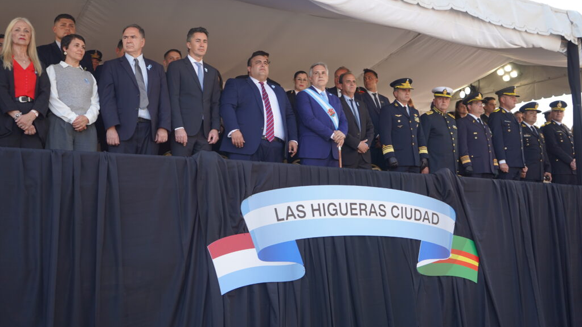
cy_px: 147
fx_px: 648
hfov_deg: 48.4
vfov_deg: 28.3
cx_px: 291
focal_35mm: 42
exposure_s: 1/160
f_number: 4
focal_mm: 40
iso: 200
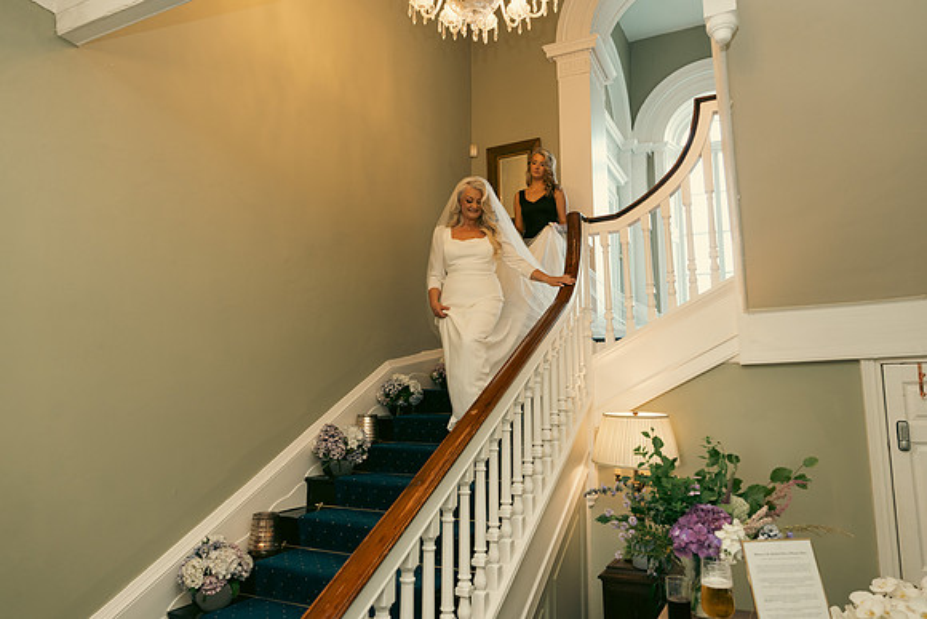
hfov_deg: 73.7
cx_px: 464
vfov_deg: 53.2
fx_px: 618
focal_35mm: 24
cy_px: 310
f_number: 3.5
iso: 800
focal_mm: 24
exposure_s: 1/160
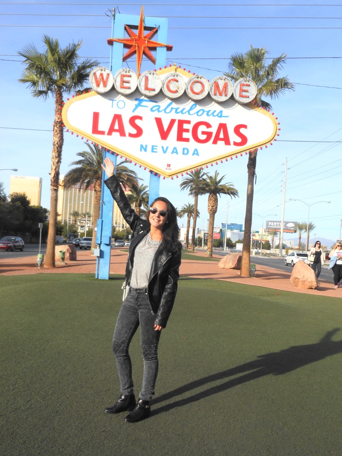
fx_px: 435
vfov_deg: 55.4
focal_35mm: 33
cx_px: 171
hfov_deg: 42.9
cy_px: 228
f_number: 4
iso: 80
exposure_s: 1/800
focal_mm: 5.9
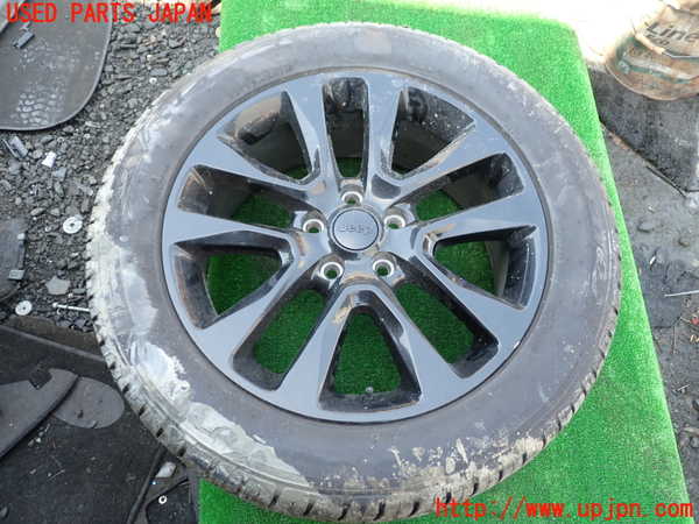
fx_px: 606
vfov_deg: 46.8
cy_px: 262
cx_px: 350
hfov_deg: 60.0
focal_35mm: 30
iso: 100
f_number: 2.3
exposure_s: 1/100
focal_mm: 5.4
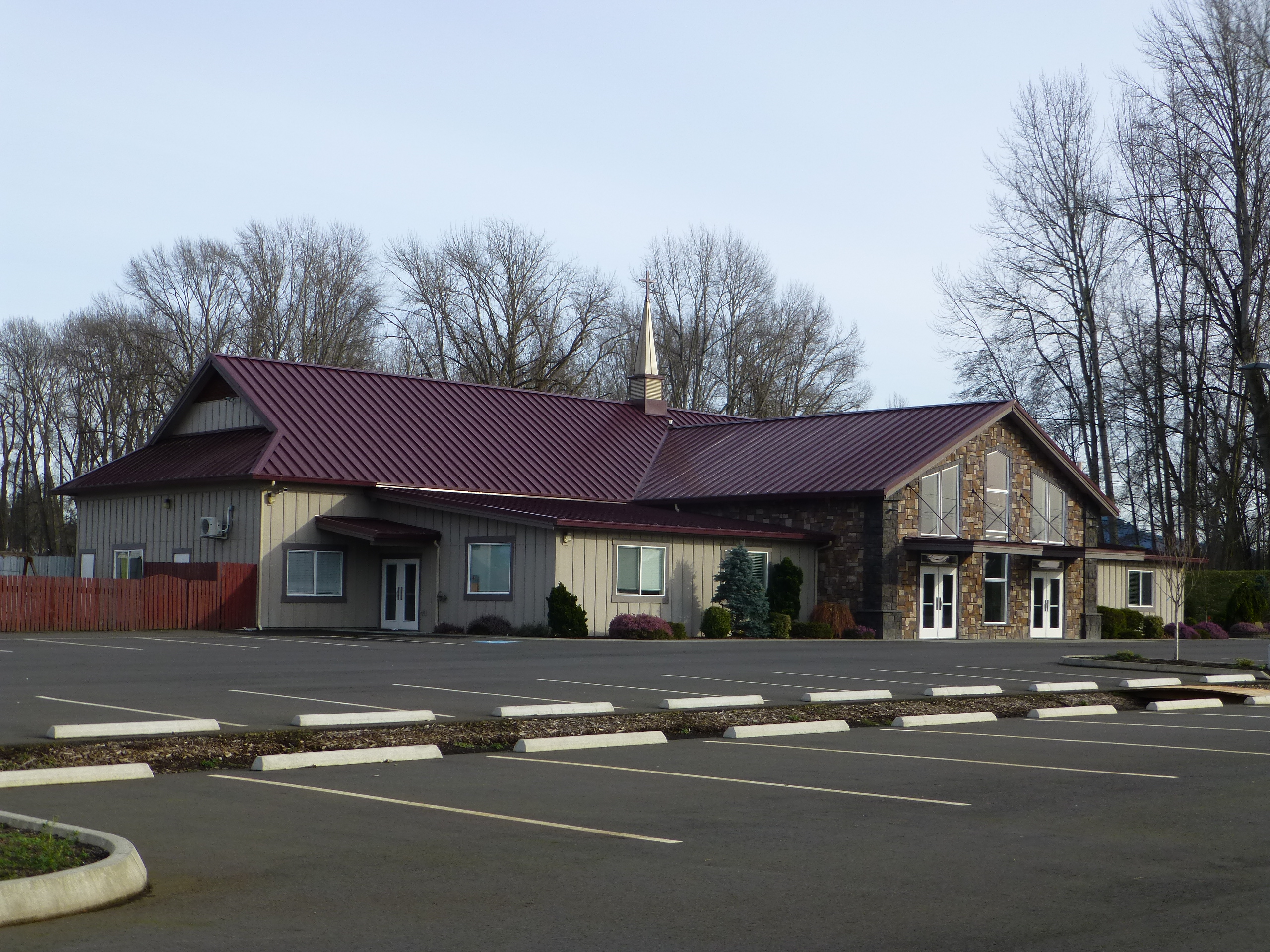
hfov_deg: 40.4
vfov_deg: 30.9
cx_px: 635
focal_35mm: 47
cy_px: 476
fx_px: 1724
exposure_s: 1/400
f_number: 4.2
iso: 100
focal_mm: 8.5
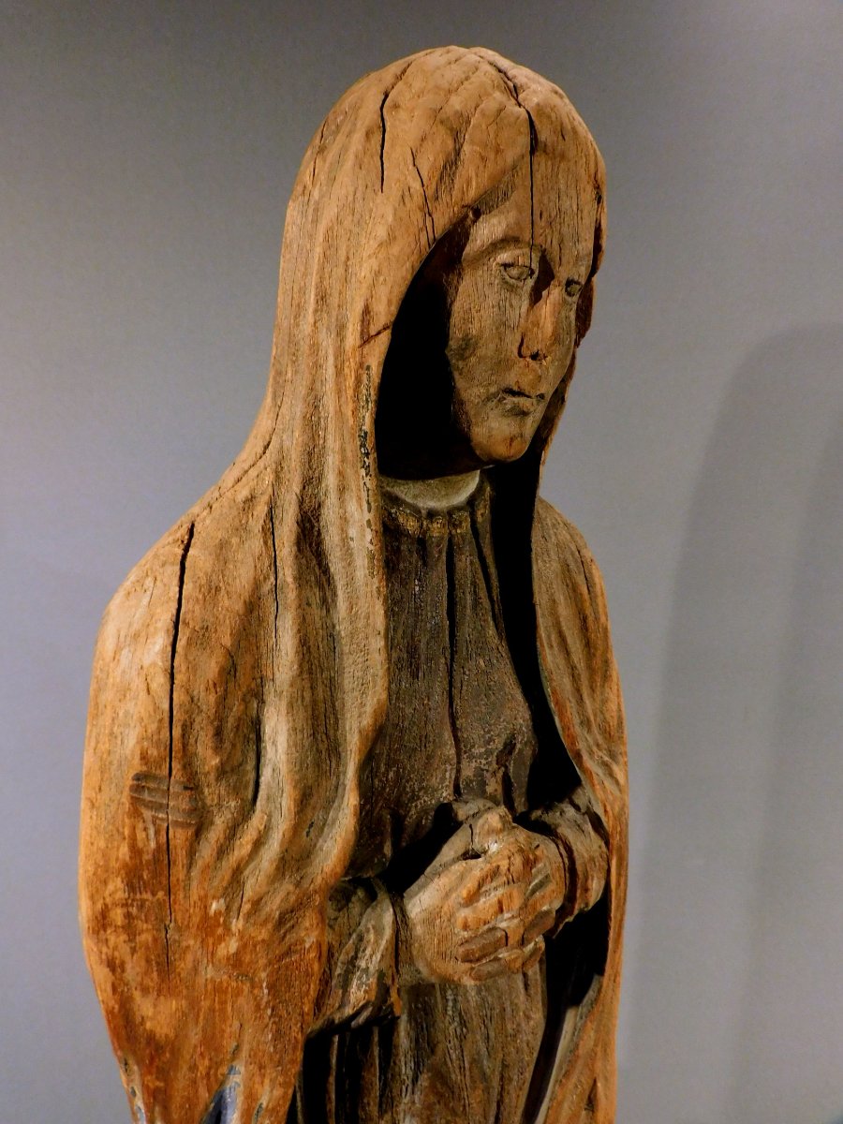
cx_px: 422
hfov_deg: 56.8
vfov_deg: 71.6
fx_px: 779
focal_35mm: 24
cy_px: 562
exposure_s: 1/30
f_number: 3.3
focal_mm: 4.3
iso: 400
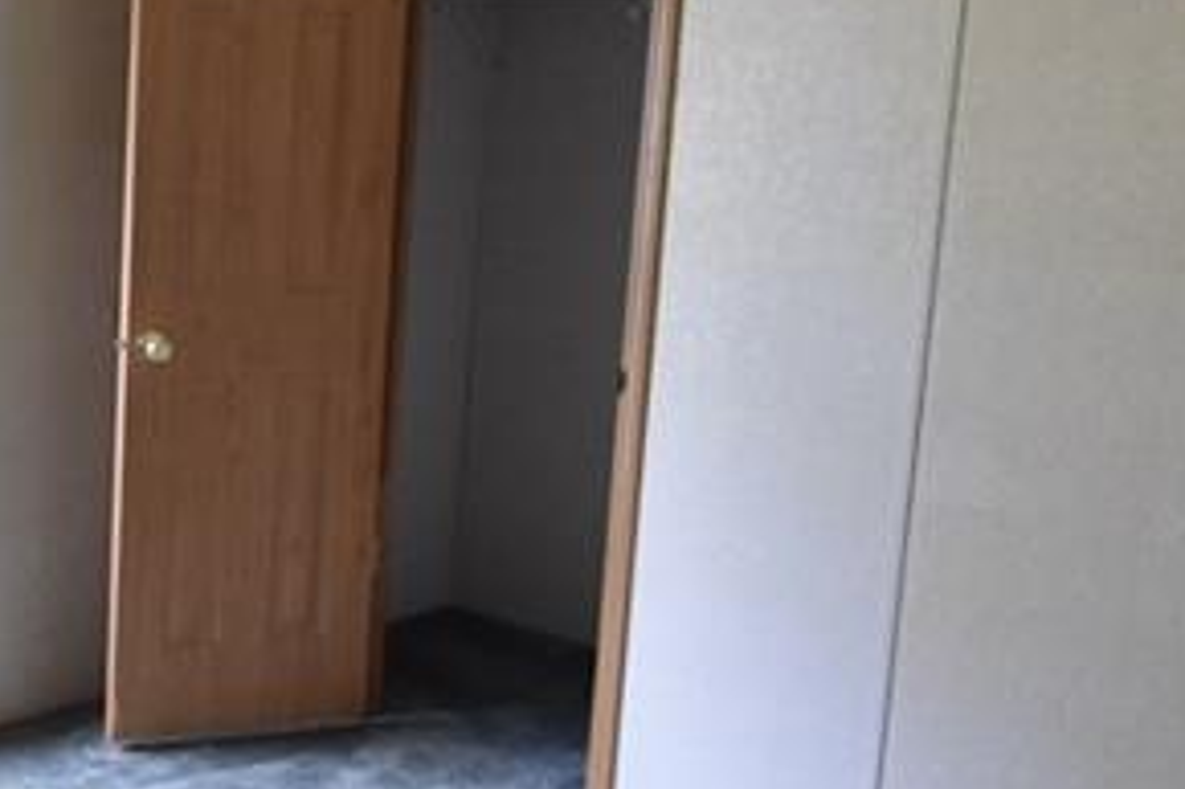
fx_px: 1744
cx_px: 123
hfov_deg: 35.4
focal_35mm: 53
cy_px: 294
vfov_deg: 25.4
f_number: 4
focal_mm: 10
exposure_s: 1/60
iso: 1250
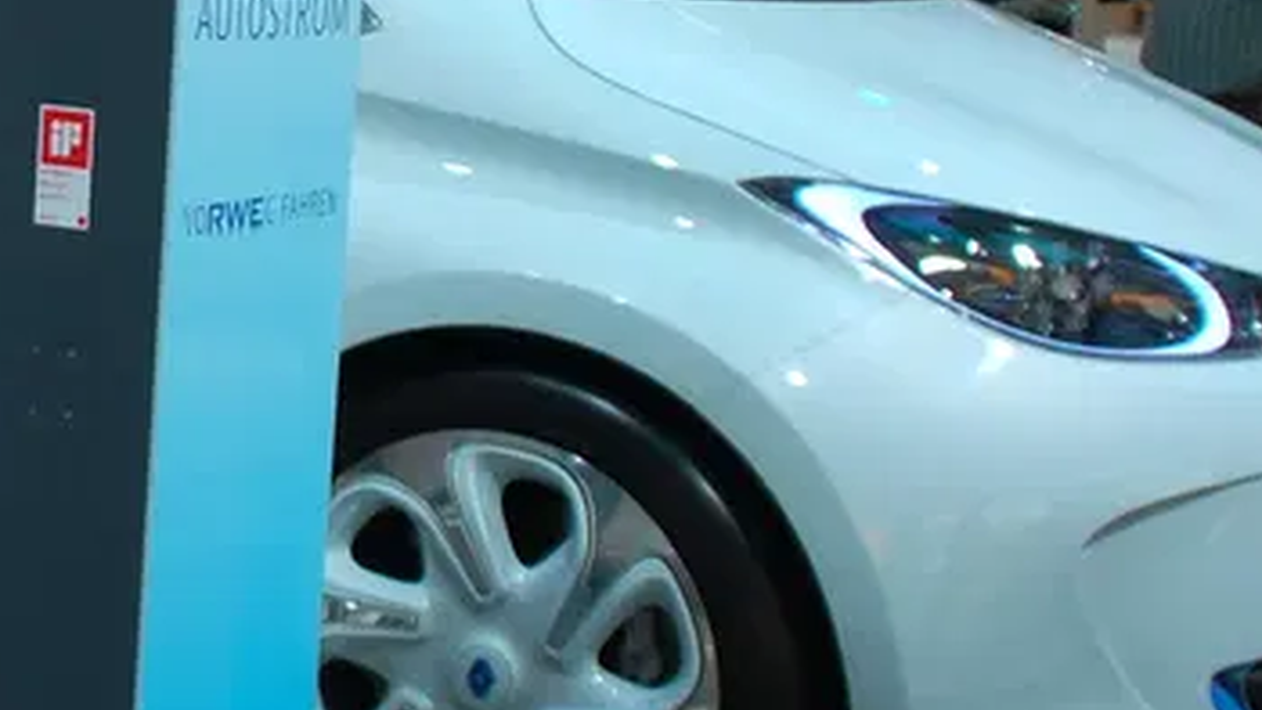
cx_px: 14
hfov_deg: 21.3
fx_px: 3246
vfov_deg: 12.4
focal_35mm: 97
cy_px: 94
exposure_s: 1/125
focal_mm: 18
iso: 200
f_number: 5.6
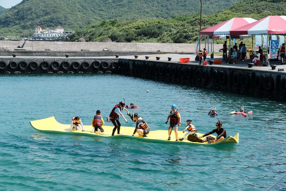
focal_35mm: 61
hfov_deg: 32.9
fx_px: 485
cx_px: 143
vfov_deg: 22.3
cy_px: 96
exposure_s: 1/750
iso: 320
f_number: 5.6
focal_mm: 40.8
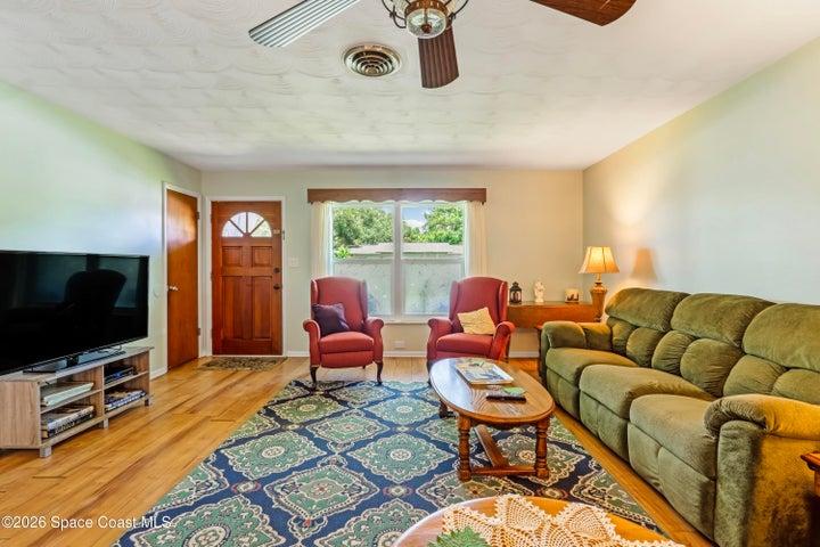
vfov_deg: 72.1
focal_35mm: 16
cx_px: 410
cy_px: 274
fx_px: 376
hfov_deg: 95.0
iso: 250
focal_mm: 11
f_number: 9
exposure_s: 1/60
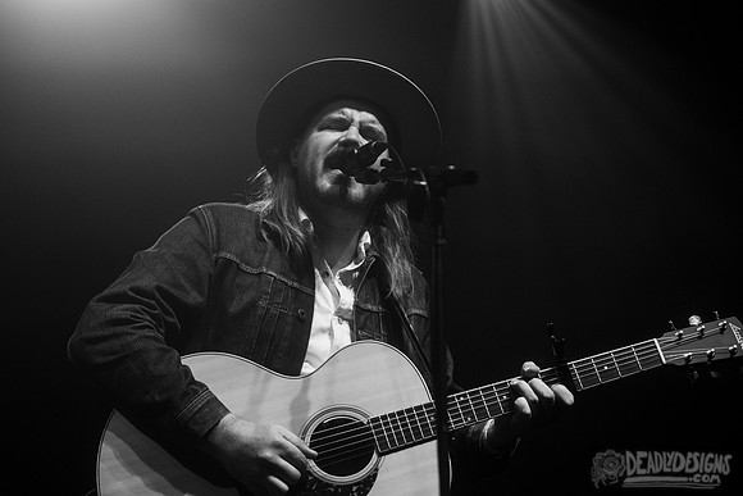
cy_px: 235
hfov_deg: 24.2
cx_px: 353
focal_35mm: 84
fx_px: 1735
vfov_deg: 16.3
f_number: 3.2
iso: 2500
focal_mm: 80
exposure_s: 1/125
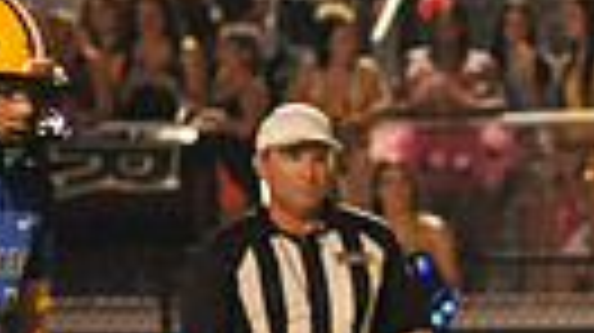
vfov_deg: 1.3
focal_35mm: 922
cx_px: 1233
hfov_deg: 2.3
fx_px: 14510
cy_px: 688
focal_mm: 200
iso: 5000
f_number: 5.6
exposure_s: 1/200
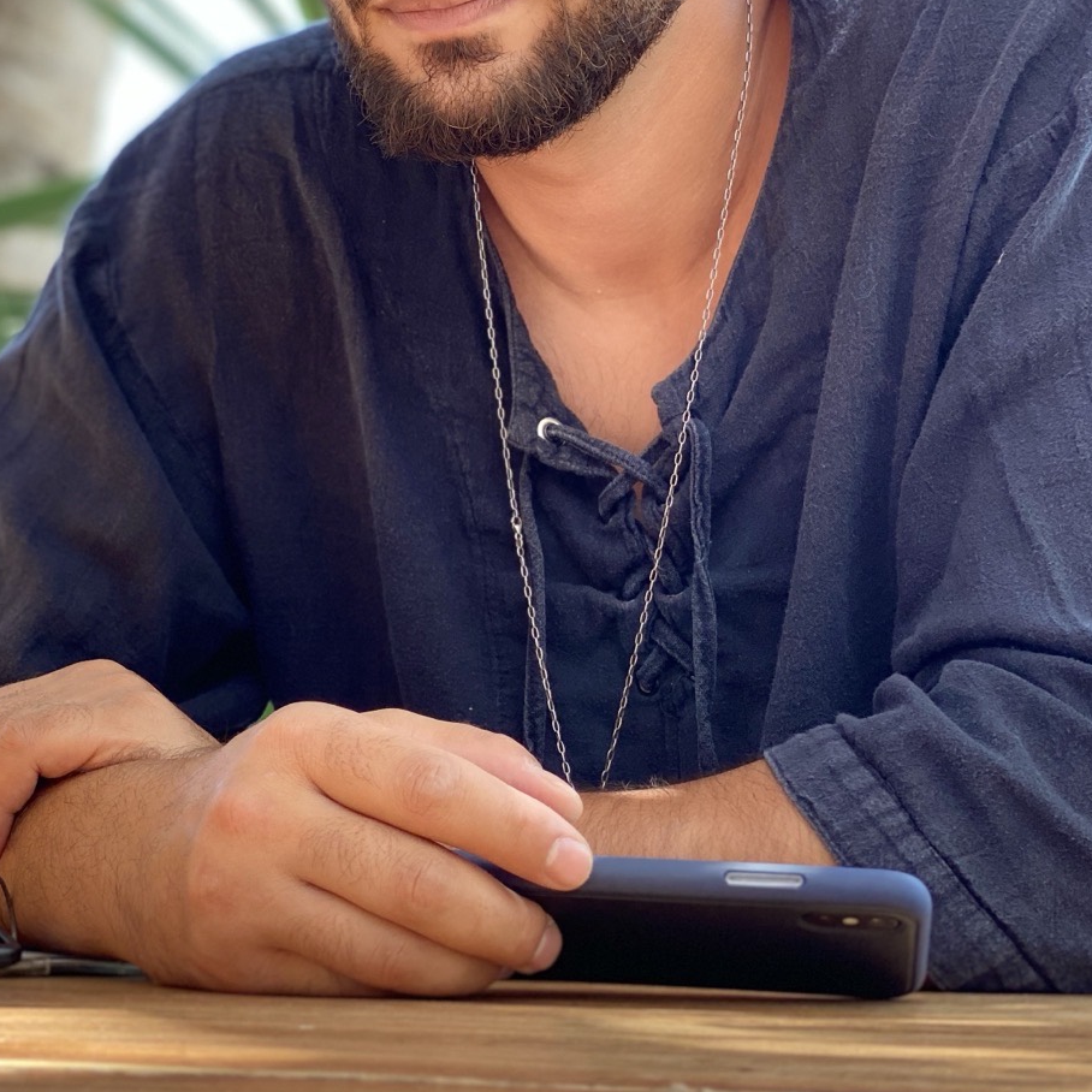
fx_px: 2891
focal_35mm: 81
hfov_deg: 21.3
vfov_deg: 21.3
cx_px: 402
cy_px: 334
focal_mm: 6
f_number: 2
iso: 25
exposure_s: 1/122
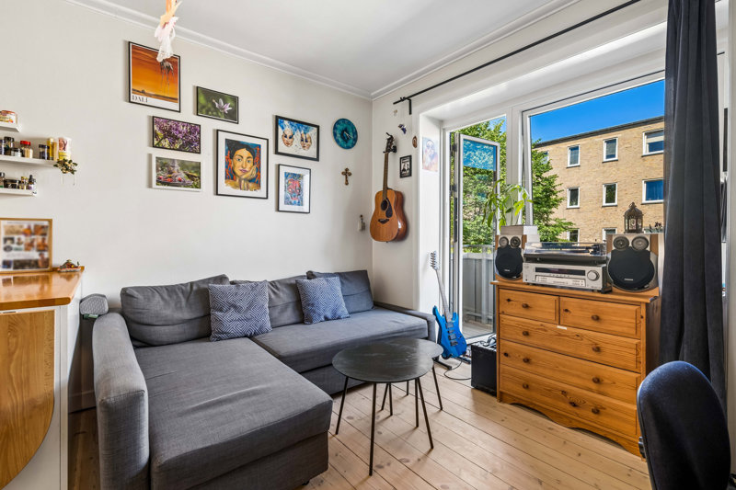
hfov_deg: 96.7
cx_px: 368
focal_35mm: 16
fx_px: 327
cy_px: 245
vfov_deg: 73.7
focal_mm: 16
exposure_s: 1/30
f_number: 8
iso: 200
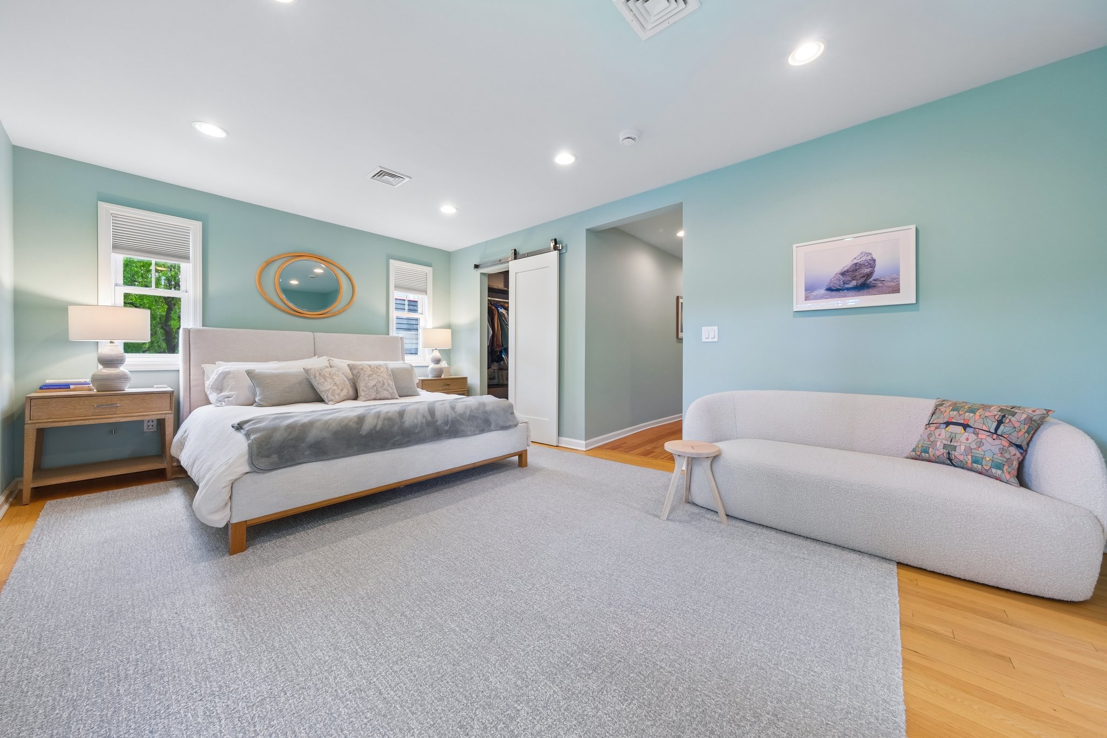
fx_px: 369
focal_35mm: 12
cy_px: 369
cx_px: 554
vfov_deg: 90.0
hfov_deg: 112.6
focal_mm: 8
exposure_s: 1/6
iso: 200
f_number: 8
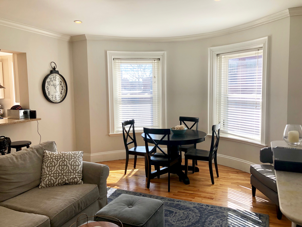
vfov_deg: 49.7
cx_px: 151
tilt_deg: -4.2
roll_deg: +0.0
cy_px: 114
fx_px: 244
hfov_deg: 63.4
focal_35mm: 28
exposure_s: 1/142
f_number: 1.8
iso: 20
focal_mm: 3.99
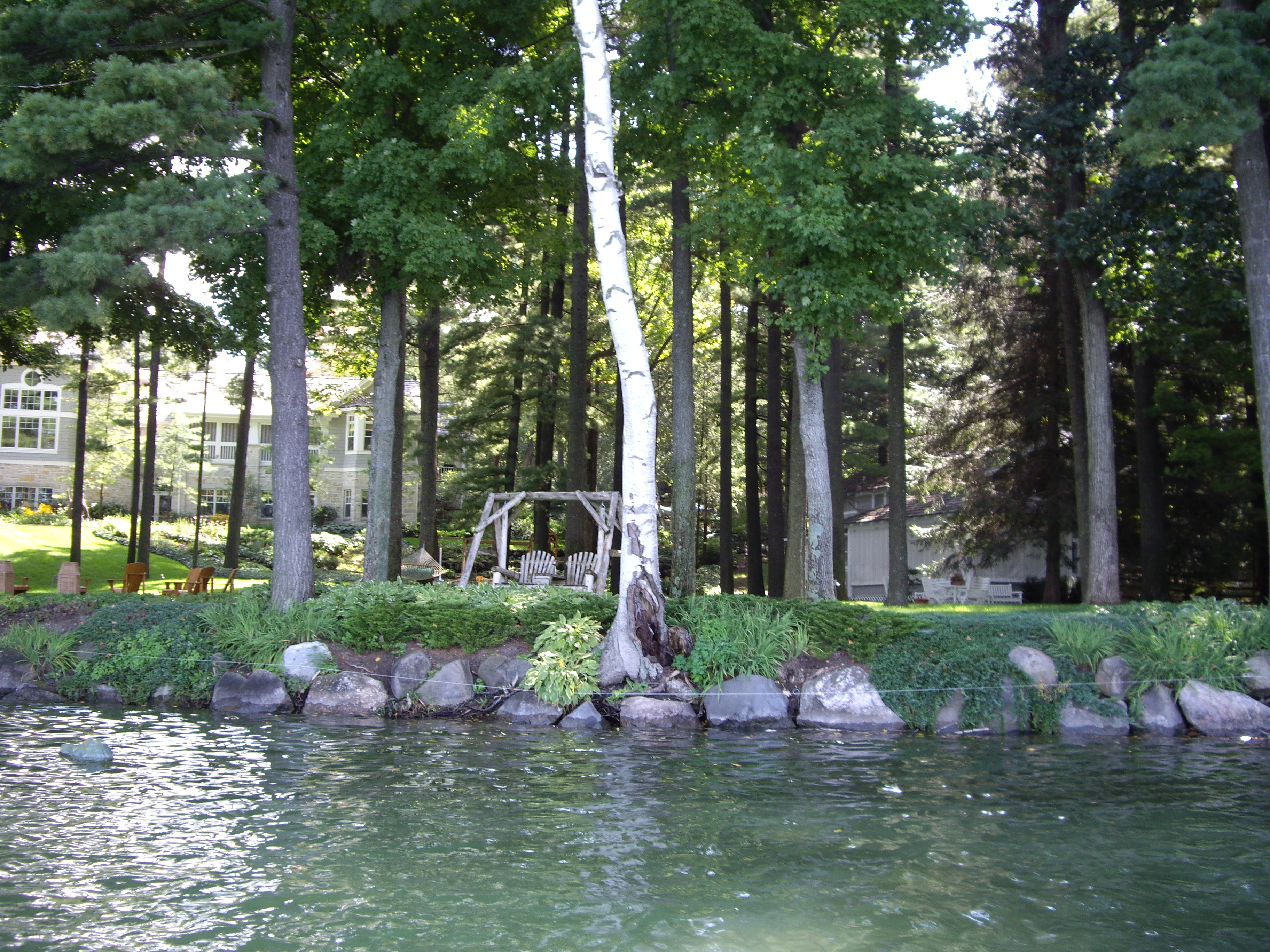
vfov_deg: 37.7
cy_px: 476
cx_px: 635
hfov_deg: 49.0
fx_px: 1394
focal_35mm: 38
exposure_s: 1/80
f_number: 2.8
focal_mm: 7.9
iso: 100
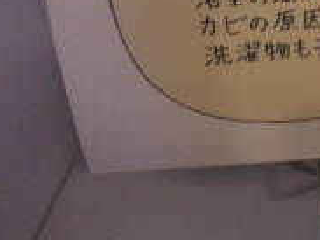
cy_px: -177
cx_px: 512
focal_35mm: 84
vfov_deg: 15.4
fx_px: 776
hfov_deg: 19.5
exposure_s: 1/60
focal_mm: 4.3
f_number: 3.2
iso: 200
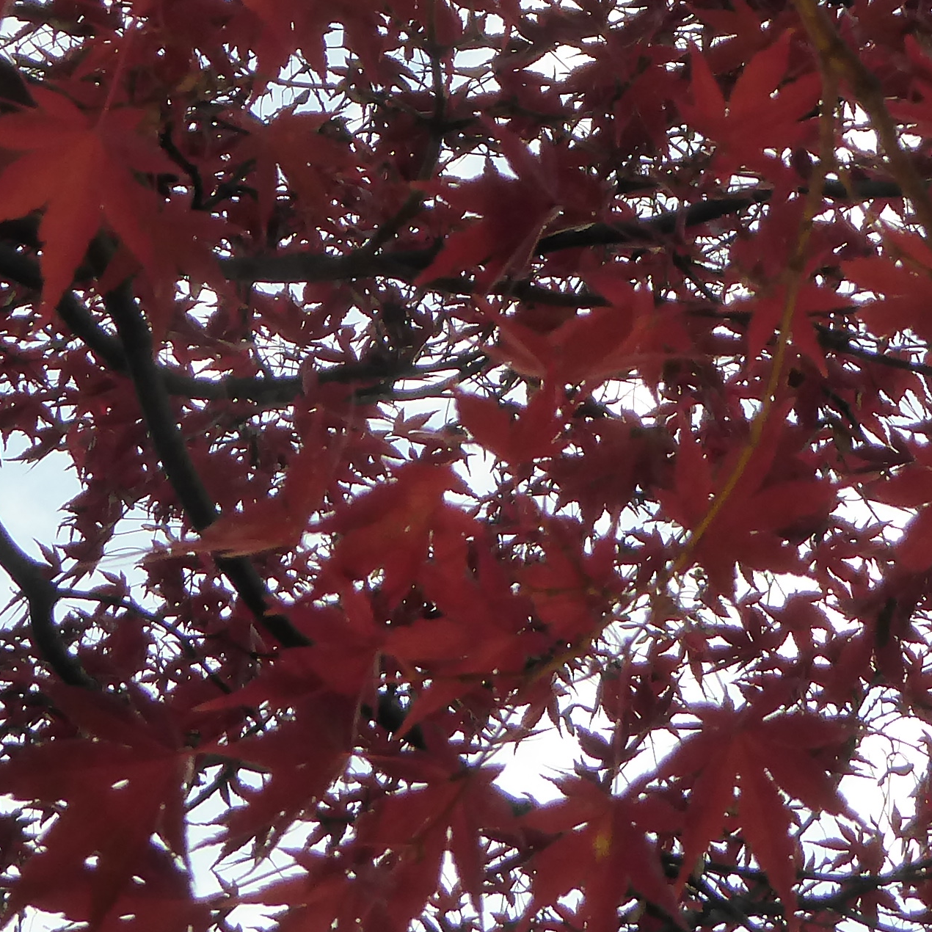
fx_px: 3320
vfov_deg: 15.6
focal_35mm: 109
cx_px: 649
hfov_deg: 15.9
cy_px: -34
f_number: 3.5
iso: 200
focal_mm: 5.4
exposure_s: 1/160
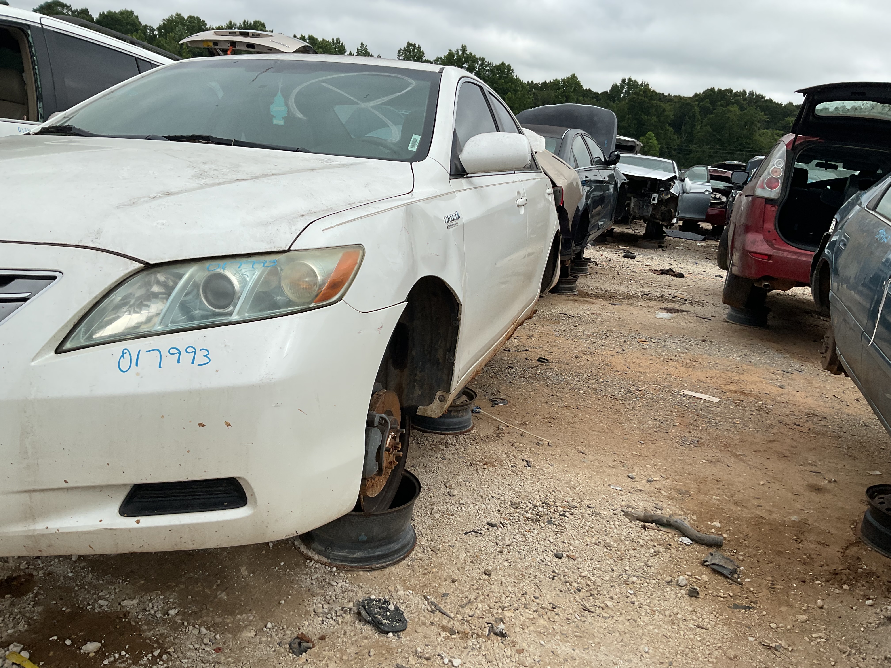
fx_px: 746
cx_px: 446
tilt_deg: -14.9
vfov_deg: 48.2
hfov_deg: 61.7
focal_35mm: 29
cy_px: 334
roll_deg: -2.8
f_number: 1.8
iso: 16
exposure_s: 1/1144
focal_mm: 3
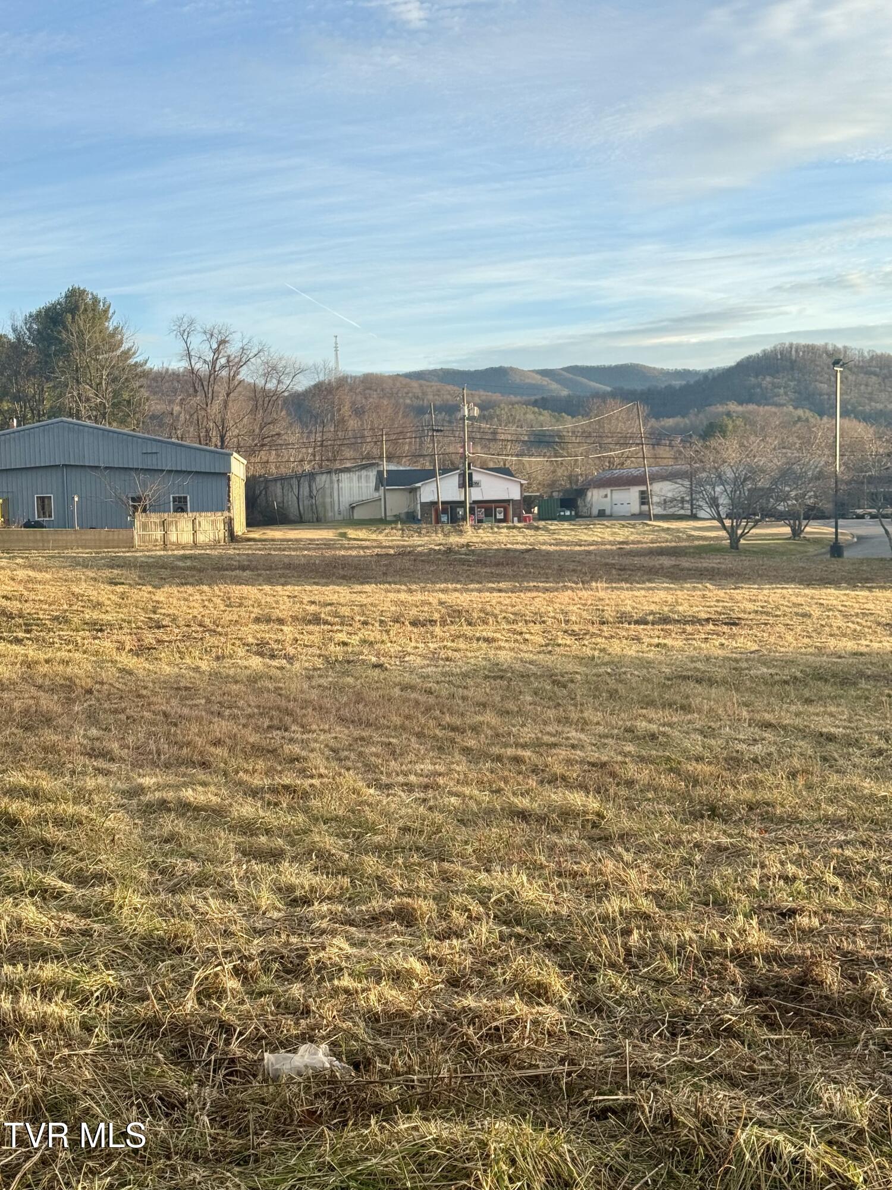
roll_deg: +1.5
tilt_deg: -2.5
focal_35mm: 48
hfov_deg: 30.3
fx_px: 1649
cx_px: 446
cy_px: 595
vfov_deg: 39.7
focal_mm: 6.76
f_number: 1.78
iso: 64
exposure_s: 1/1458
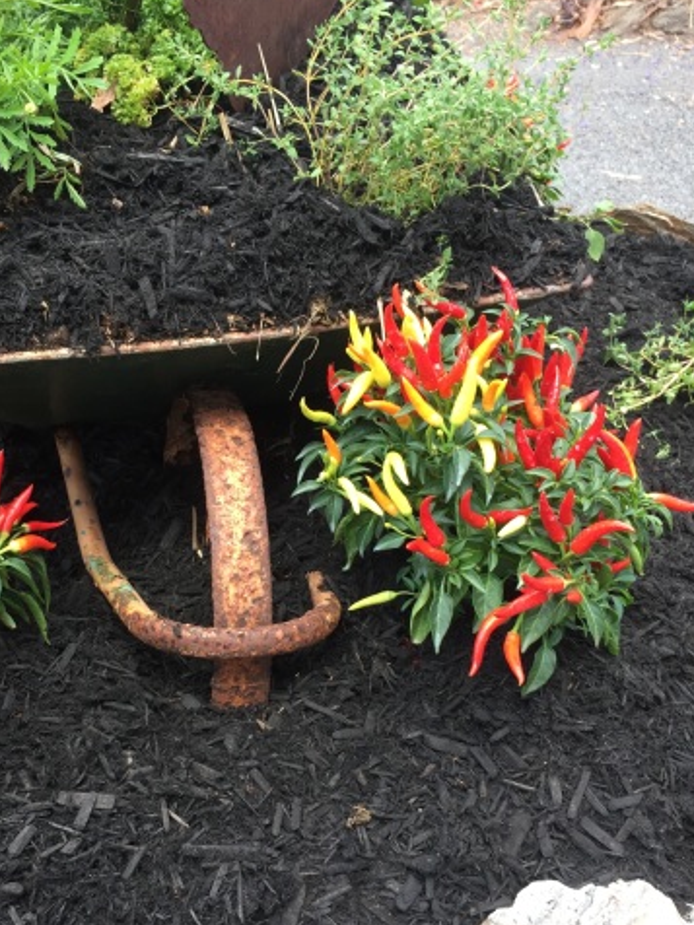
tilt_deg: -38.7
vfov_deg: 47.5
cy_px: 562
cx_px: 272
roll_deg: -2.8
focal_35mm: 39
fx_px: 1043
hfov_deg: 36.7
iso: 50
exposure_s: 1/100
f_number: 2.2
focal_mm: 4.15
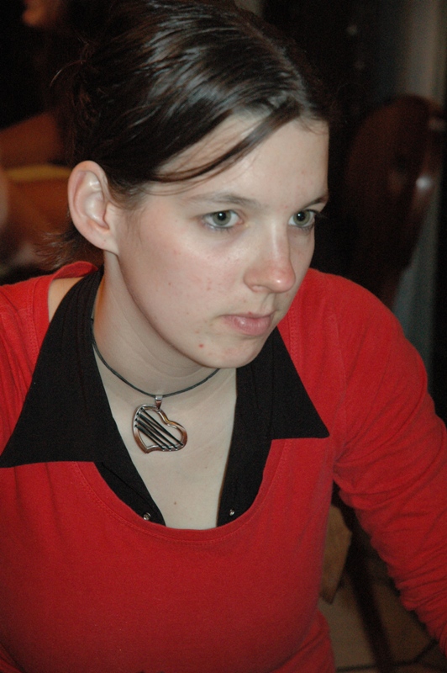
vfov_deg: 19.5
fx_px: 1959
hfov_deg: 13.0
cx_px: 224
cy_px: 336
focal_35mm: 105
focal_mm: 70
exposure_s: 1/60
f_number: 5
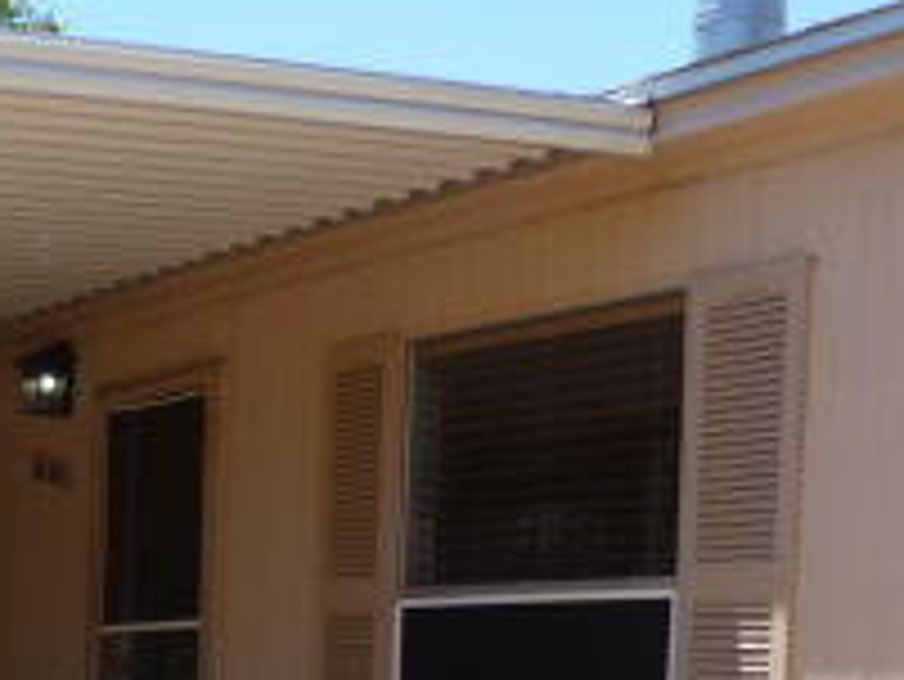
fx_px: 2326
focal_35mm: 89
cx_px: 301
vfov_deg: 15.6
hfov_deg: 21.9
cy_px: 946
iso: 80
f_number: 3.3
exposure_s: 1/400
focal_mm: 5
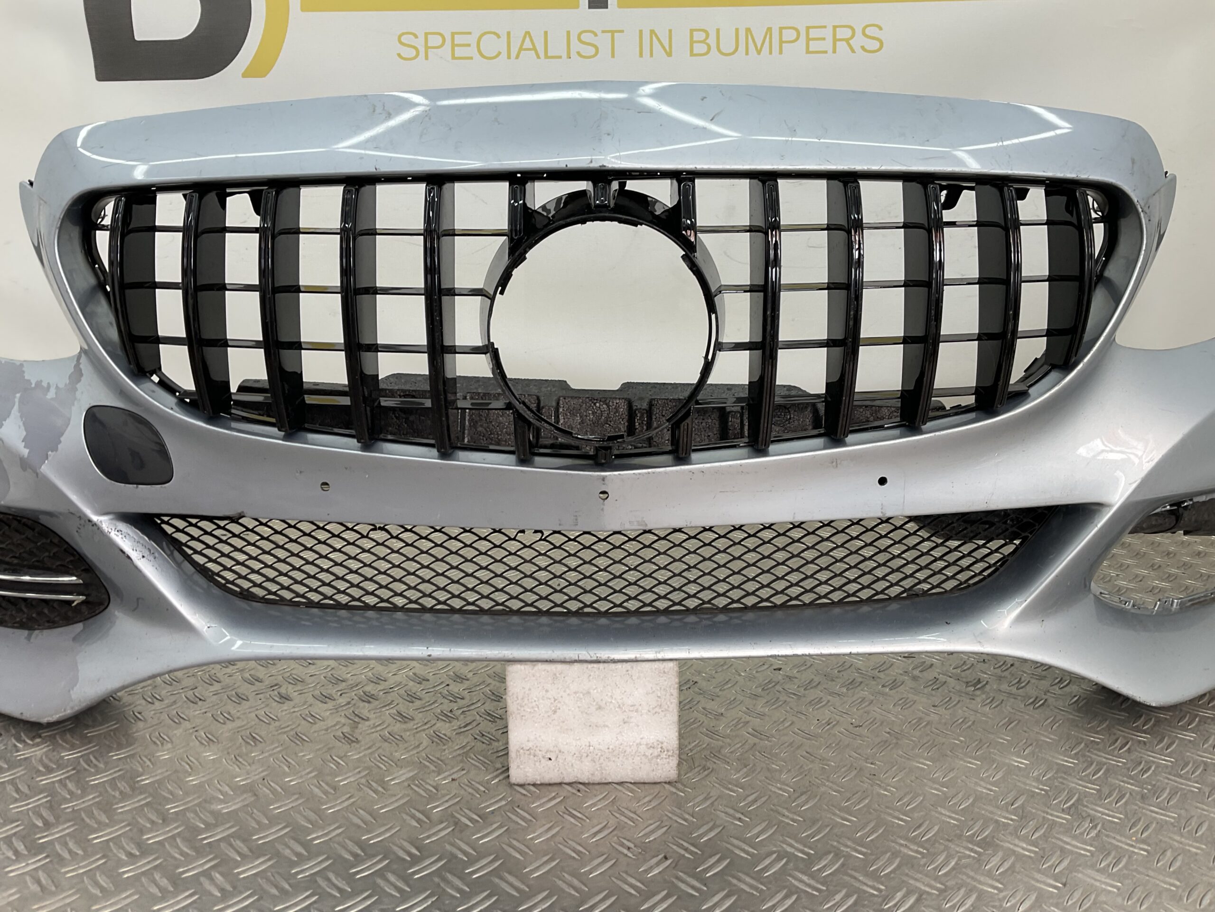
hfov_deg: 61.7
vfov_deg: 48.2
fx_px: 1018
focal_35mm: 29
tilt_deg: -12.9
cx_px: 608
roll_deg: -0.7
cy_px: 456
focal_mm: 3
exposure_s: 1/120
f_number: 1.8
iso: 20
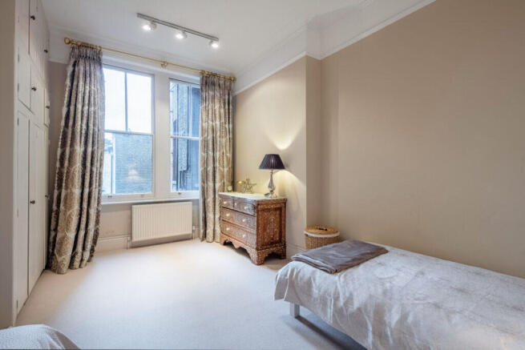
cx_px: 262
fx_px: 233
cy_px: 175
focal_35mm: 16
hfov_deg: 96.7
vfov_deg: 73.8
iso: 1000
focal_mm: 16
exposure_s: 1/125
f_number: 8
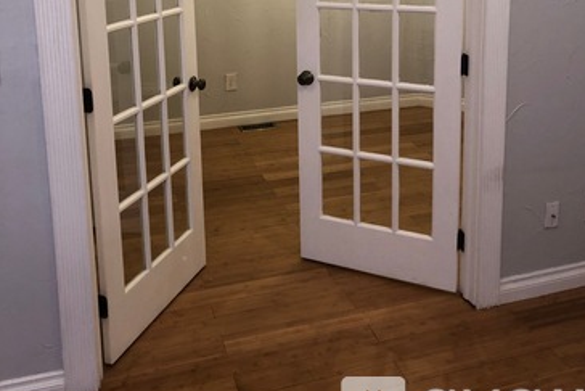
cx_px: 300
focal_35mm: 40
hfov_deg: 48.4
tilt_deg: -9.0
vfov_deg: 31.8
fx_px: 650
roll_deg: +1.7
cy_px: 39
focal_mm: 4
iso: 40
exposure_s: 1/17
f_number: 1.8
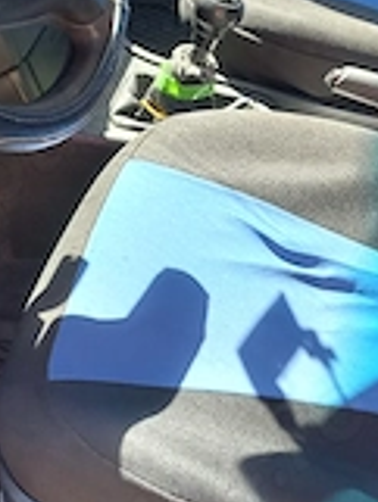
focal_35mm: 93
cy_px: 90
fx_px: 1352
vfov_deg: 20.8
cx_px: 384
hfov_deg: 15.6
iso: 80
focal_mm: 4.65
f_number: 1.8
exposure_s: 1/100
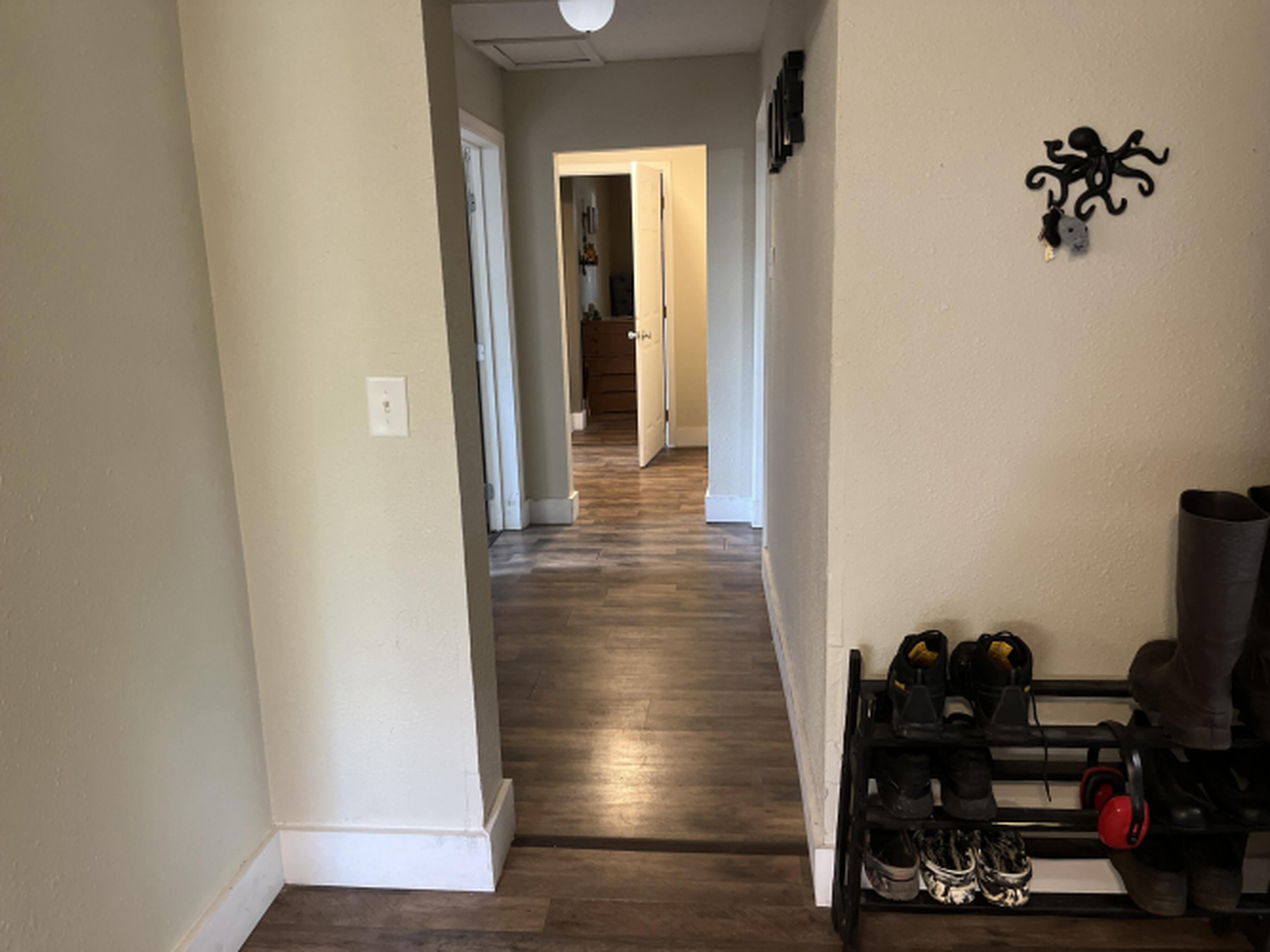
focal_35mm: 26
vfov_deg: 53.0
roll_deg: +1.6
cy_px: 476
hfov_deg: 67.3
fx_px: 954
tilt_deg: -11.7
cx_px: 635
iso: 250
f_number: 1.6
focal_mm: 5.1
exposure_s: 1/60
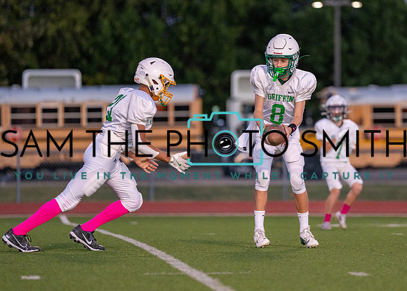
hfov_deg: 7.1
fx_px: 3266
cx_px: 285
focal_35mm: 283
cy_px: 118
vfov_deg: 5.1
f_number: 2.8
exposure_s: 1/1250
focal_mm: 200
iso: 2000
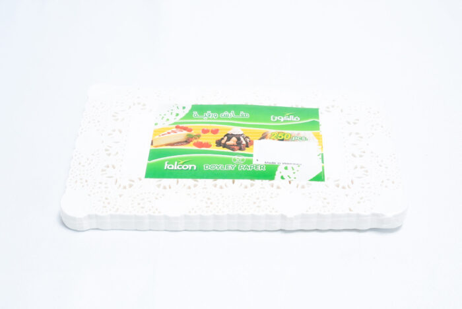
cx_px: 231
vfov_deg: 22.0
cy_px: 154
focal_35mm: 62
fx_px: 796
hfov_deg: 32.4
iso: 3200
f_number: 9
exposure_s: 1/200
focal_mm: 62
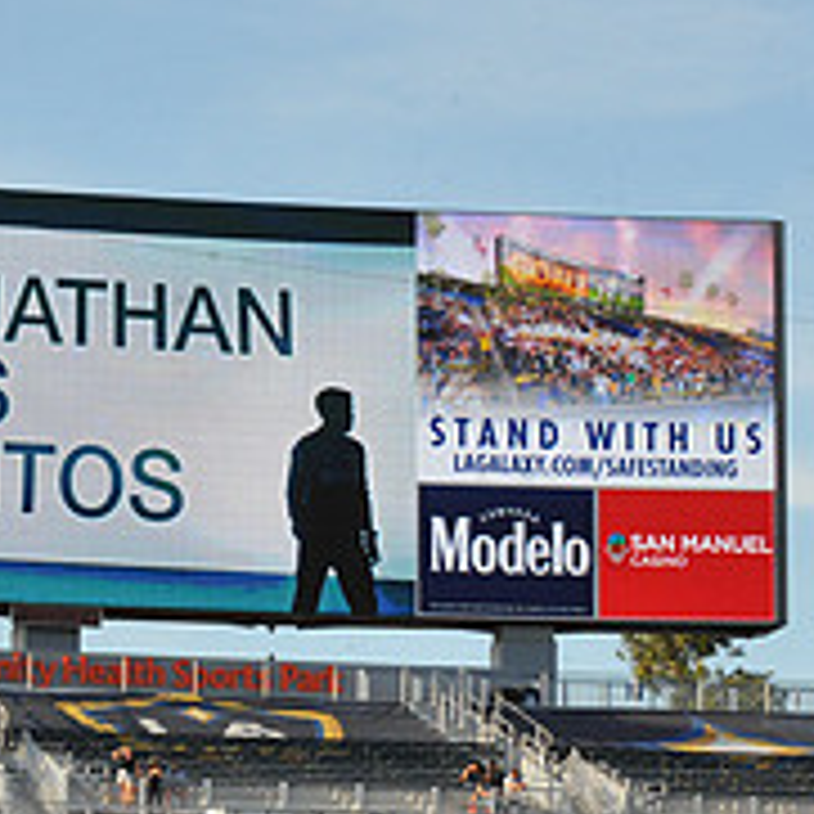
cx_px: 36
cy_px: 328
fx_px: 5933
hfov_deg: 7.8
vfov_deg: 7.8
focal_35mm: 223
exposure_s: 1/1000
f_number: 16
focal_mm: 82
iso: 1600
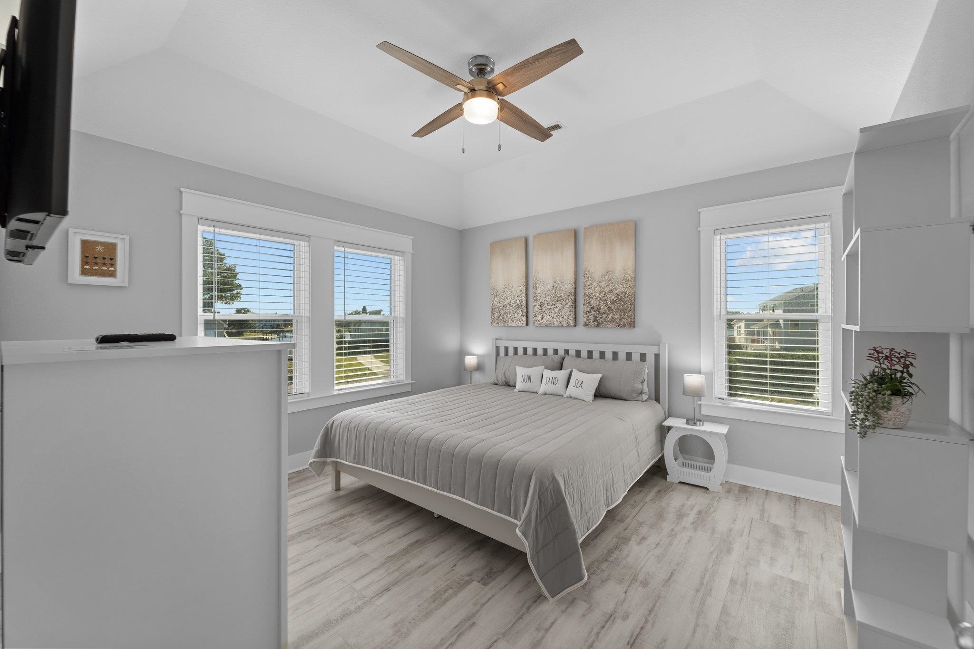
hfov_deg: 104.3
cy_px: 324
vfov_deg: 81.2
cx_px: 487
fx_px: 379
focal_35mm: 14
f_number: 8
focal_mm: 14
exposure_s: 1/13
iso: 100
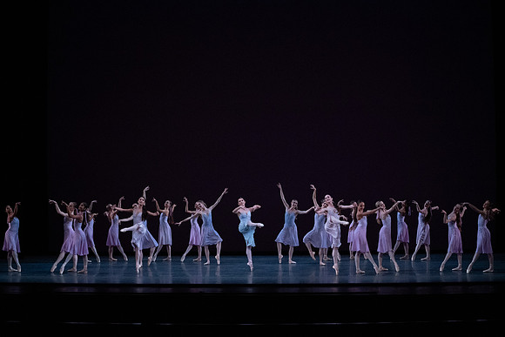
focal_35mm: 70
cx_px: 252
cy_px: 168
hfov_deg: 28.8
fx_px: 982
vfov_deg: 19.5
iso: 12800
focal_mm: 70
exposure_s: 1/400
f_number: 13
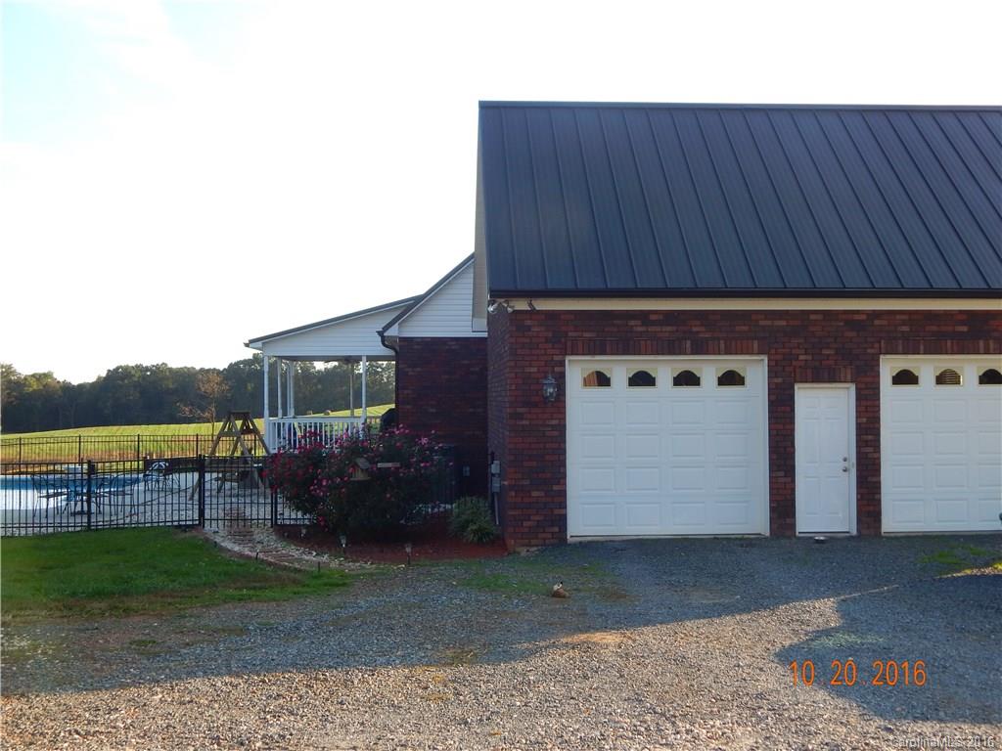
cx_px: 501
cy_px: 376
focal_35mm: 43
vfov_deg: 33.6
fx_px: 1245
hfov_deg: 43.9
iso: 125
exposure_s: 1/400
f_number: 3.6
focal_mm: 7.7
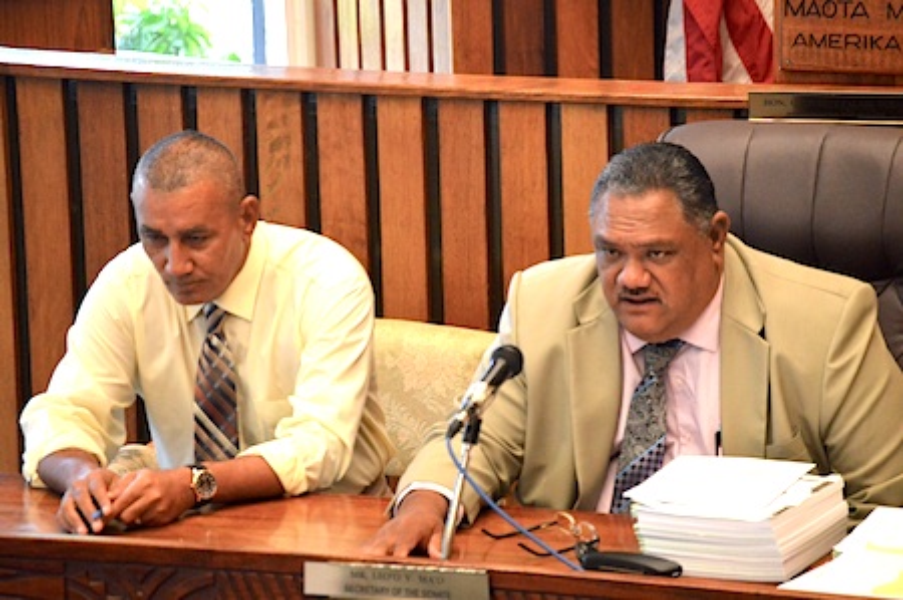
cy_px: 300
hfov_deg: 7.9
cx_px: 452
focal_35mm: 262
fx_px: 6577
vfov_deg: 5.2
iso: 3200
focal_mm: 175
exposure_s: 1/160
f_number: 5.3
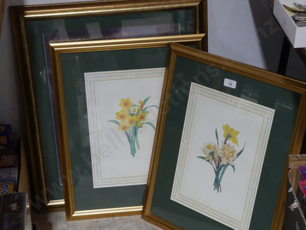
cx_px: 153
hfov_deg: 27.0
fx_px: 637
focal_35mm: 72
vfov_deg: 20.5
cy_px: 115
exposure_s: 1/80
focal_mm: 36
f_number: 5.5
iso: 1250
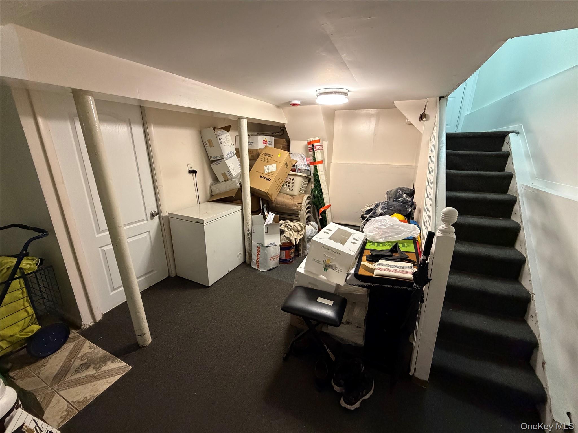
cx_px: 289
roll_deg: +0.3
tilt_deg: -16.9
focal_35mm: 14
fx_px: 234
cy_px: 216
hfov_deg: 102.1
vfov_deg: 85.7
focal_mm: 2.22
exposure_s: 1/60
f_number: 2.2
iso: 640
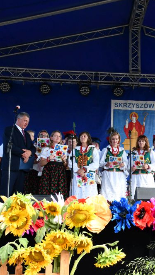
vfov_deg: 29.7
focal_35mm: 71
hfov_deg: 16.7
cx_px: 154
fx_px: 518
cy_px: 137
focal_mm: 30
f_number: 5.6
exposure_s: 1/250
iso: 400
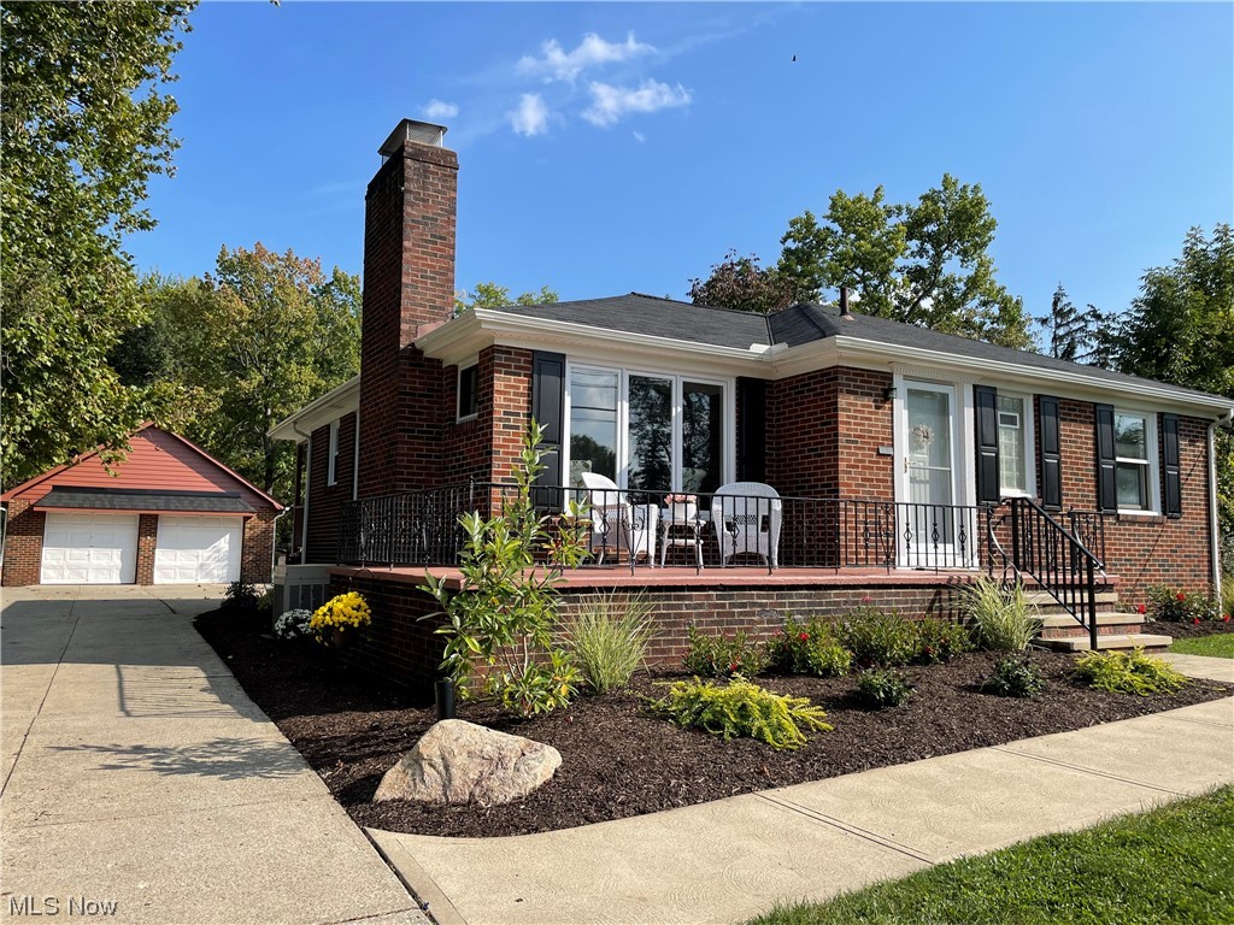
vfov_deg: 53.1
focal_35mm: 26
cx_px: 617
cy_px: 462
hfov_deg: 67.3
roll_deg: -0.9
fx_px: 927
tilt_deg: +7.5
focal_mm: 4.2
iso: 32
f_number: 1.6
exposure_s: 1/2681
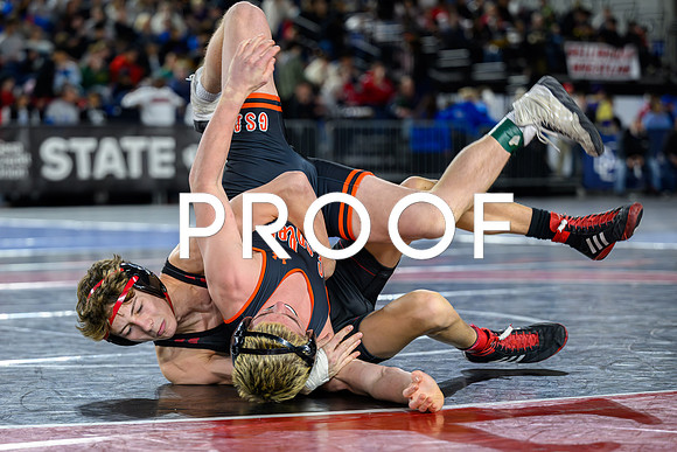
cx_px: 281
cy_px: 306
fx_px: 2319
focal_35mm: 123
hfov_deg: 16.6
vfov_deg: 11.1
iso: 2500
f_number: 2.8
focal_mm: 89
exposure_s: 1/800
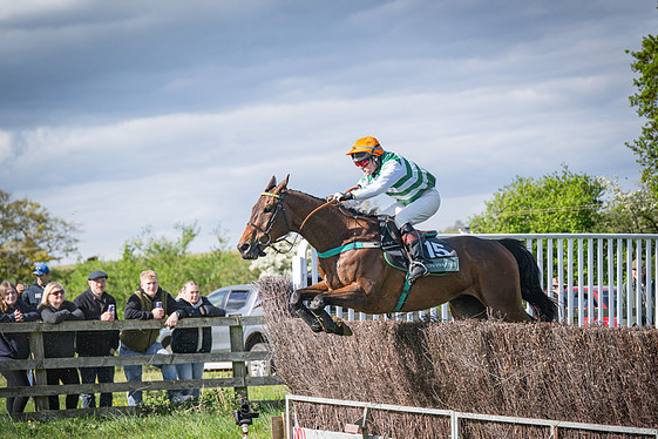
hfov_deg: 17.3
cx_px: 329
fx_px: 2157
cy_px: 262
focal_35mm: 118
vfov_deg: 11.6
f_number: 4
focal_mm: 98
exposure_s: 1/3200
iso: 400
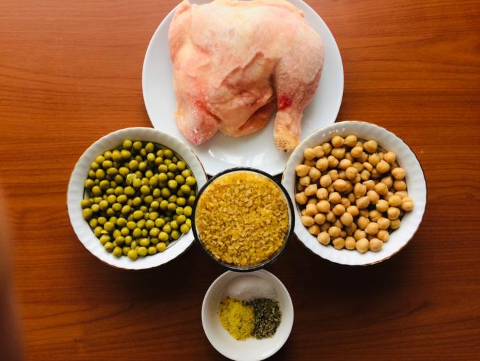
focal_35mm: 29
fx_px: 402
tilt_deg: -85.3
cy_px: 180
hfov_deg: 61.6
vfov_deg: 48.3
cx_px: 240
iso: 40
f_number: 2.2
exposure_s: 1/33
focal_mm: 4.15
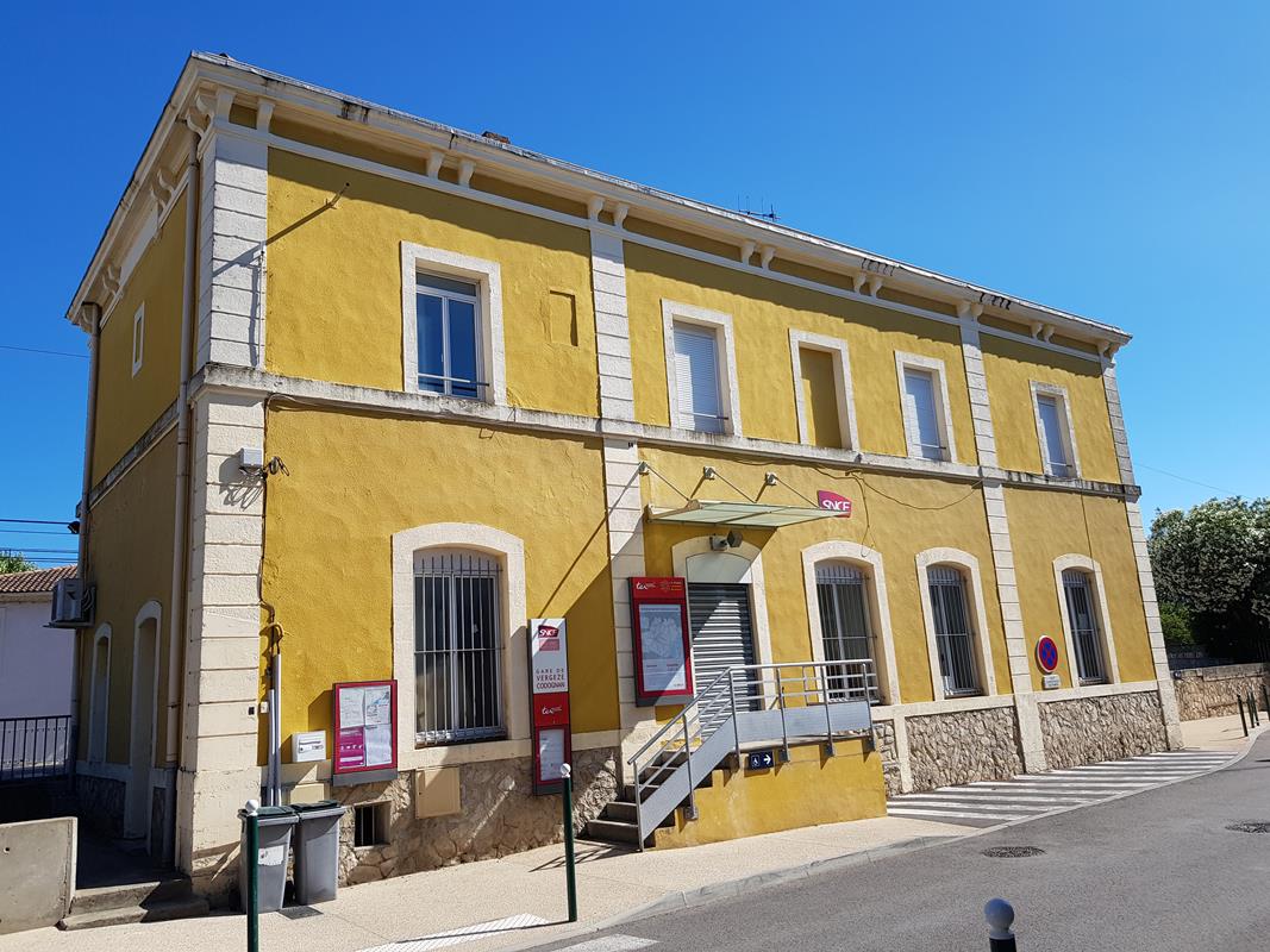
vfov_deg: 53.1
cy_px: 476
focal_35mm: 26
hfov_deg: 67.3
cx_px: 635
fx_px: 954
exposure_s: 1/2004
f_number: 1.7
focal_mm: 4.2
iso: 40
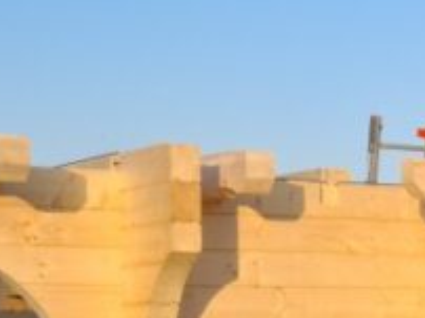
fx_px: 1680
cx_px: 774
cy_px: 335
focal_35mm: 137
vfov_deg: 10.7
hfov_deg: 13.0
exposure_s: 1/329
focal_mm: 5.9
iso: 25
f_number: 2
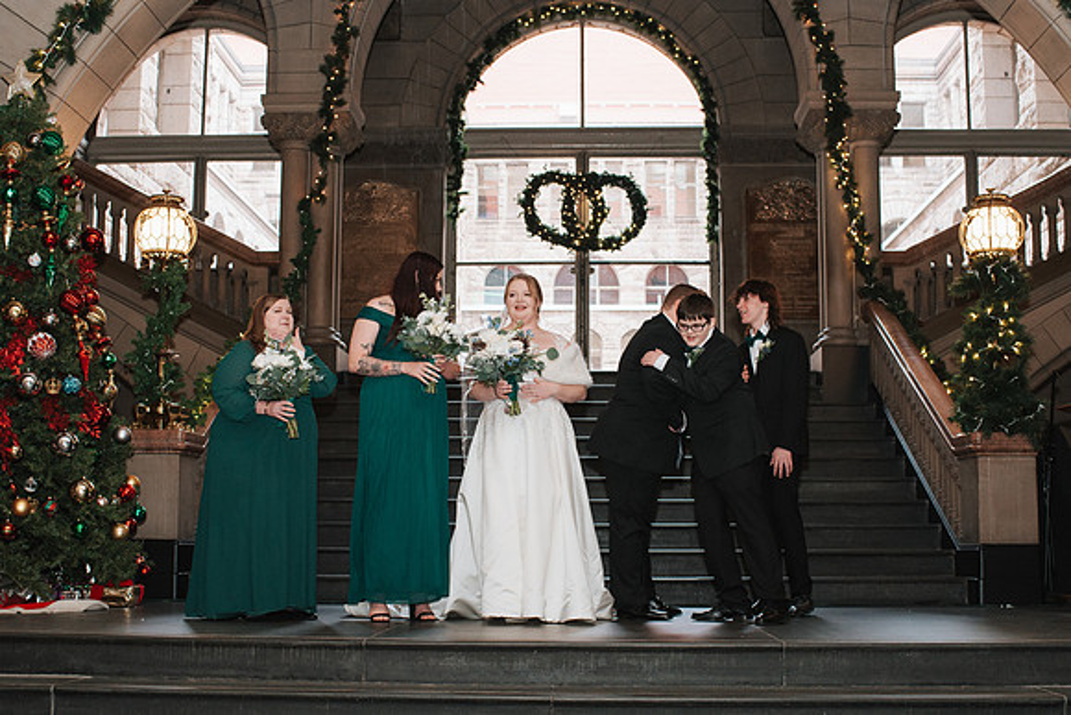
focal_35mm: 47
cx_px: 522
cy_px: 384
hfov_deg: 42.3
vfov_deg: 28.9
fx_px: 1385
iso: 1000
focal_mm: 35
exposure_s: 1/200
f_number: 3.5
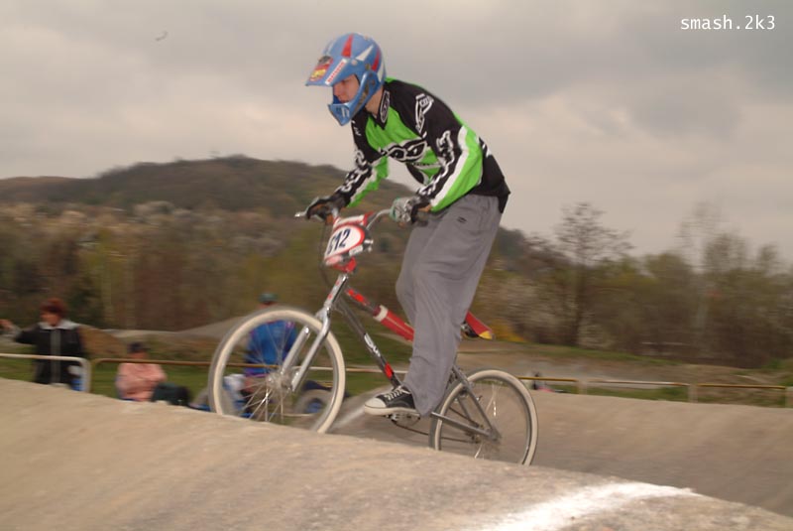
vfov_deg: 25.8
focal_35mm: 52
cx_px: 396
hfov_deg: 37.8
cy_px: 266
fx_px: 1157
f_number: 9.5
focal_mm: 35
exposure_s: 1/125
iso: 100
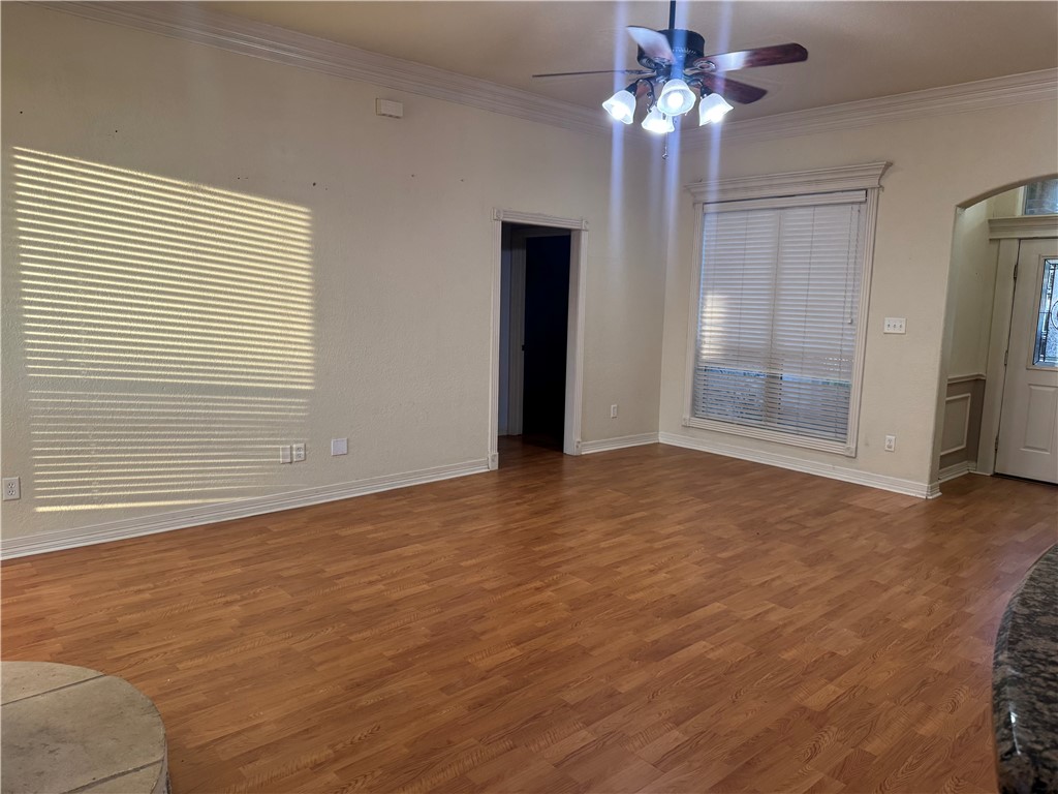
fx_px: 734
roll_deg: -1.6
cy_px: 397
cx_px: 529
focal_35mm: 24
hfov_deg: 71.6
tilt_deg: -8.9
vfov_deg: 56.8
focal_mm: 6.76
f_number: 1.78
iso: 200
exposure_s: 1/120
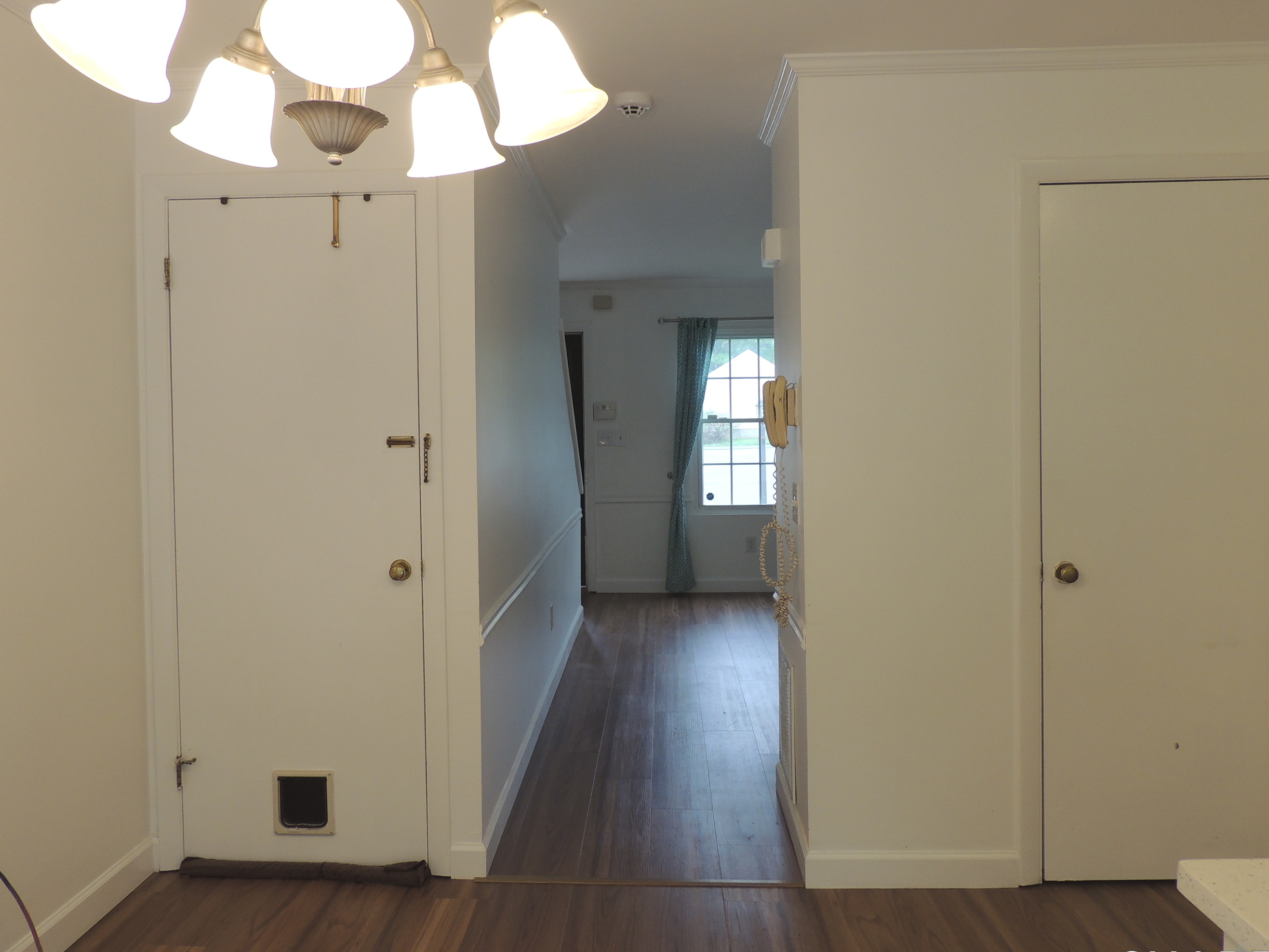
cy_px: 435
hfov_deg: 63.4
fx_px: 1027
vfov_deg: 49.7
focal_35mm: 28
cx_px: 601
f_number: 3
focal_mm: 4.3
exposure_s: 1/40
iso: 100
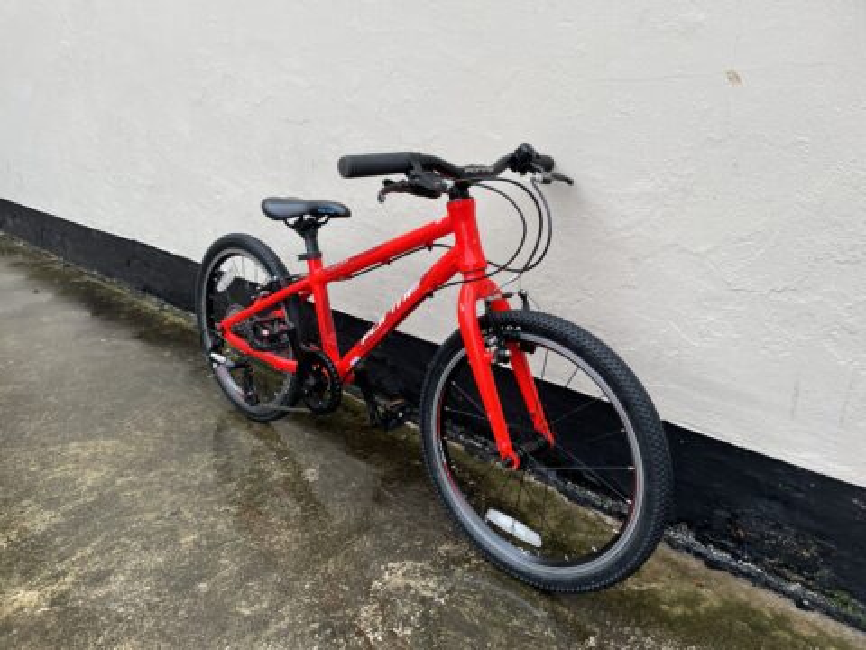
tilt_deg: -19.5
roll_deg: +0.7
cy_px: 325
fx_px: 650
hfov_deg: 67.3
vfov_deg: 53.1
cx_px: 433
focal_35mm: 26
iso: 80
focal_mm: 4.2
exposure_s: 1/121
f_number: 1.6
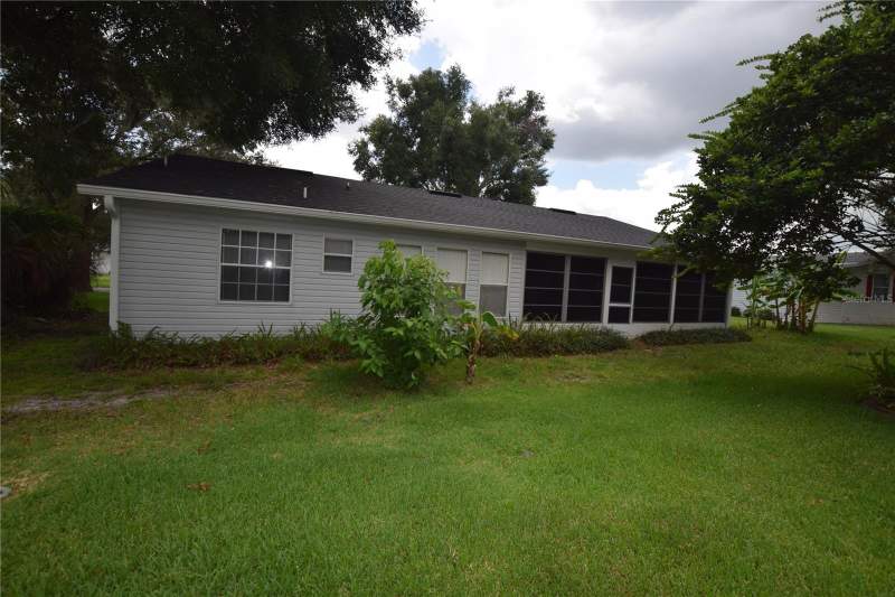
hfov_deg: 100.4
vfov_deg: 77.3
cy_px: 298
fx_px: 373
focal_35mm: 15
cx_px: 448
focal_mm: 10
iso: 100
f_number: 7.1
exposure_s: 1/200
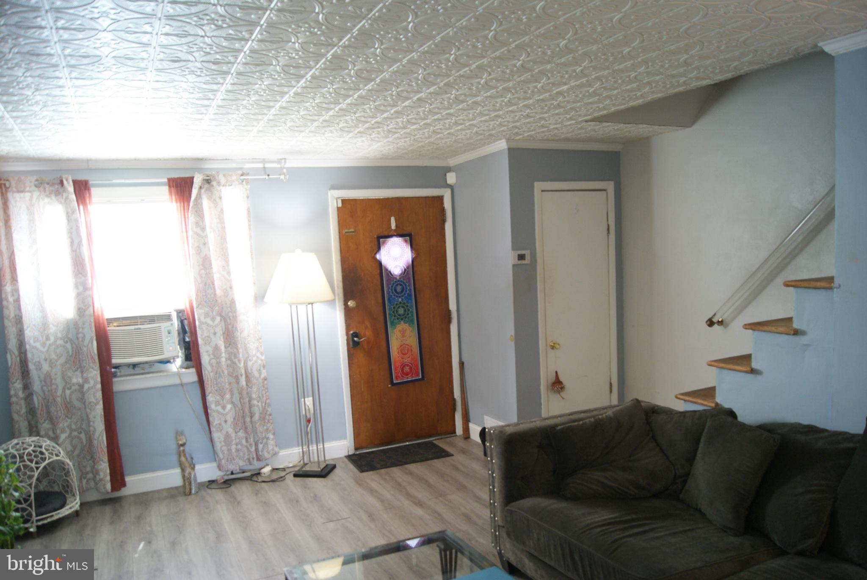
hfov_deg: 67.3
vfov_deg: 48.0
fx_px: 651
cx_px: 434
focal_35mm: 27
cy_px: 290
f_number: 3.5
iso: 400
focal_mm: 18
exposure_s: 1/13
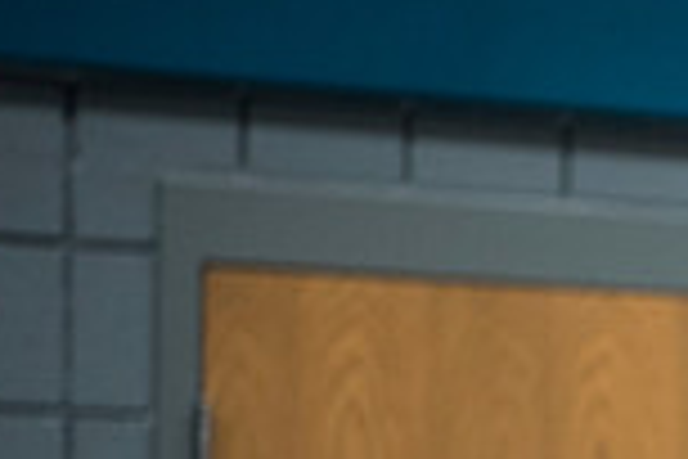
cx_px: 1237
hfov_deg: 7.5
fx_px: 5083
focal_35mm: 266
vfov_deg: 5.1
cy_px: 700
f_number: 2.8
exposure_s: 1/160
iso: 1250
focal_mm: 70
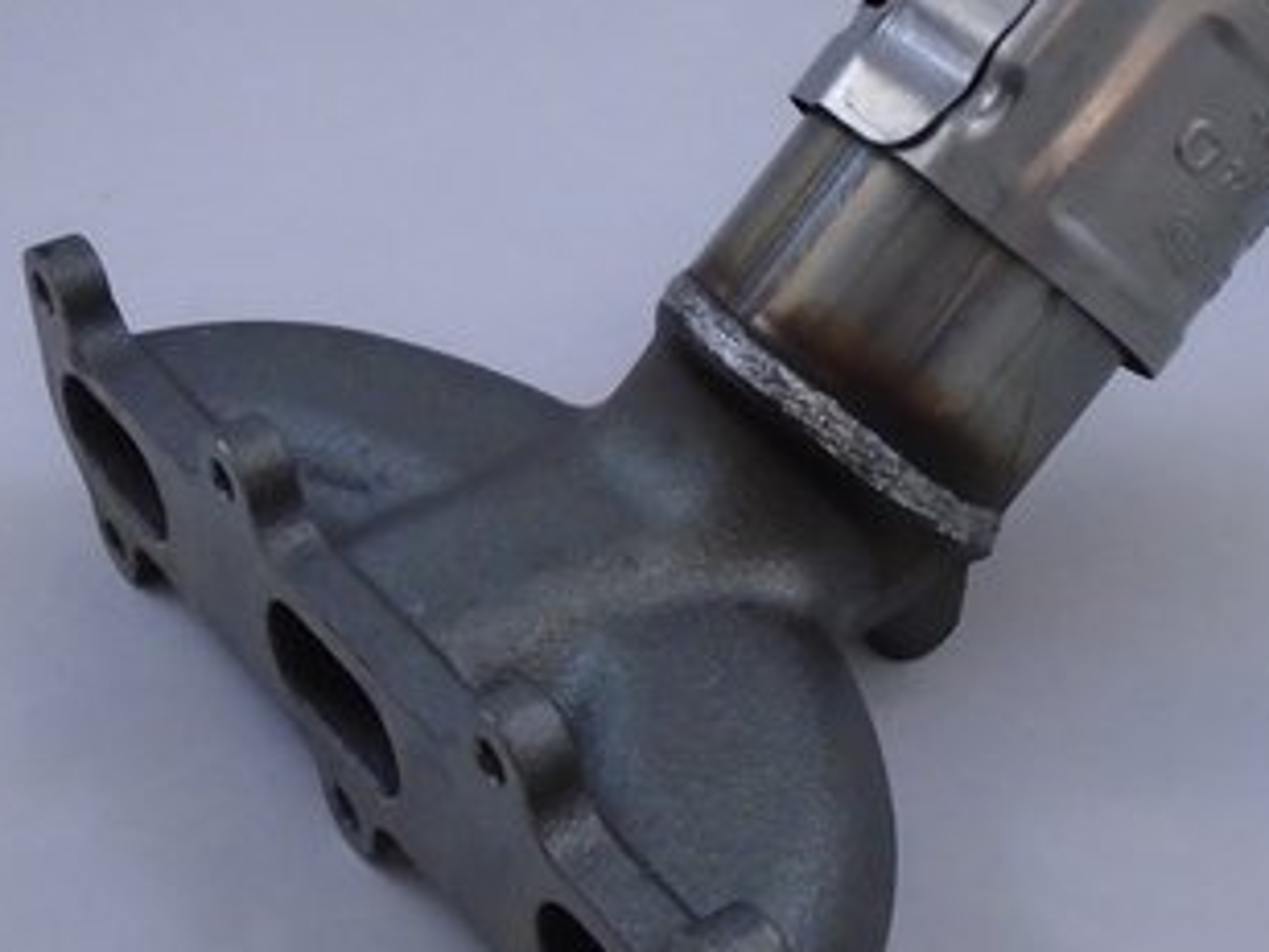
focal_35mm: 54
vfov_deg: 27.0
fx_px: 1980
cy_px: 457
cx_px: 803
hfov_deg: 35.3
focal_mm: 4.6
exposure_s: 1/125
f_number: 3.2
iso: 400
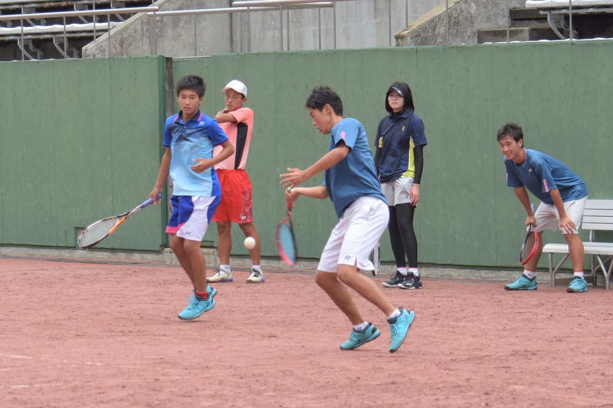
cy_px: 204
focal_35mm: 117
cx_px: 306
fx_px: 1991
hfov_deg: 17.5
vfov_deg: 11.7
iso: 640
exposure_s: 1/1000
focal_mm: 78
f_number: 4.5
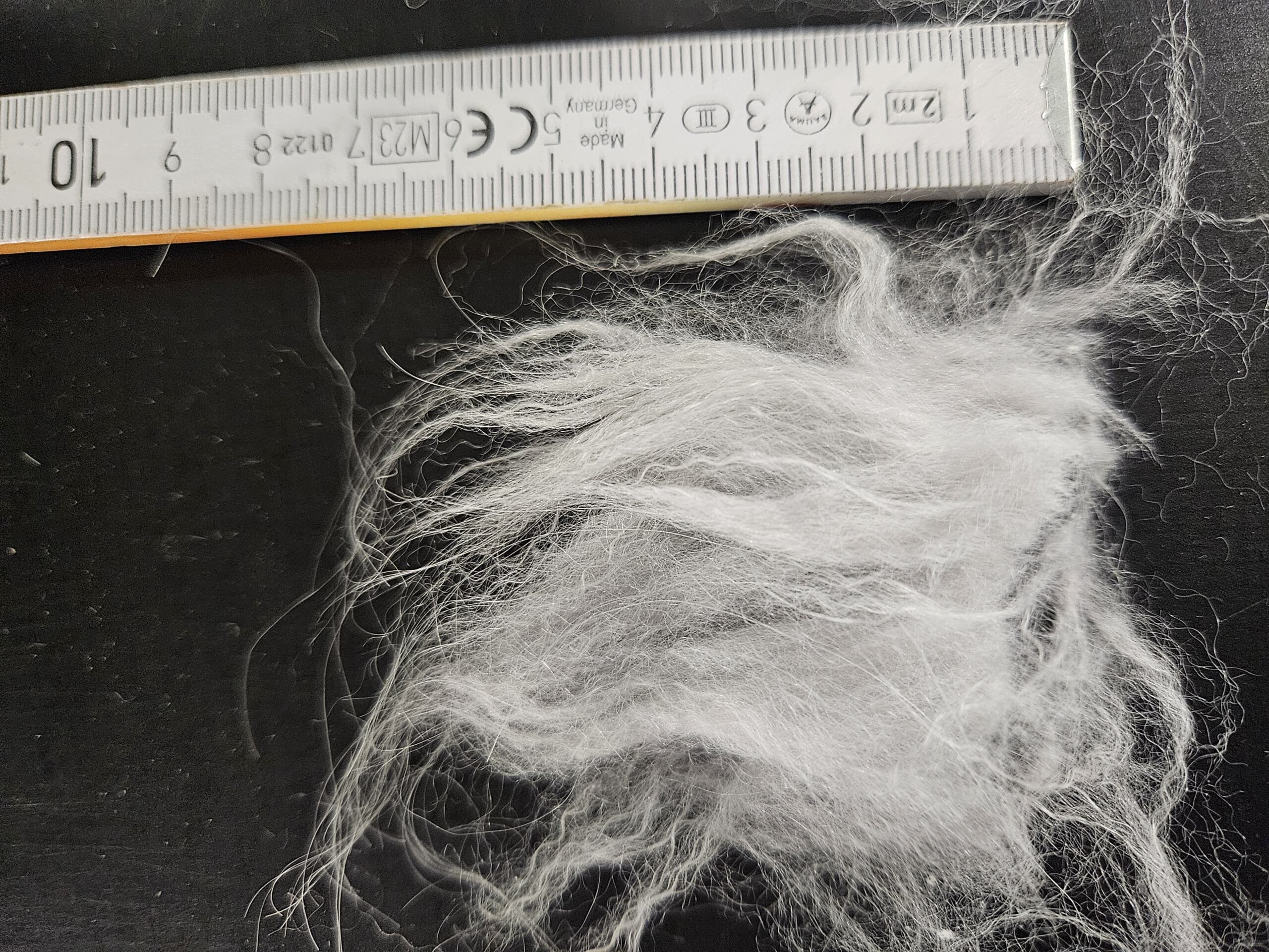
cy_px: 476
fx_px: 843
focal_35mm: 23
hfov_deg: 73.9
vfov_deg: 58.9
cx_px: 634
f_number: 1.8
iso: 640
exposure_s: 1/50
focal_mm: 5.4
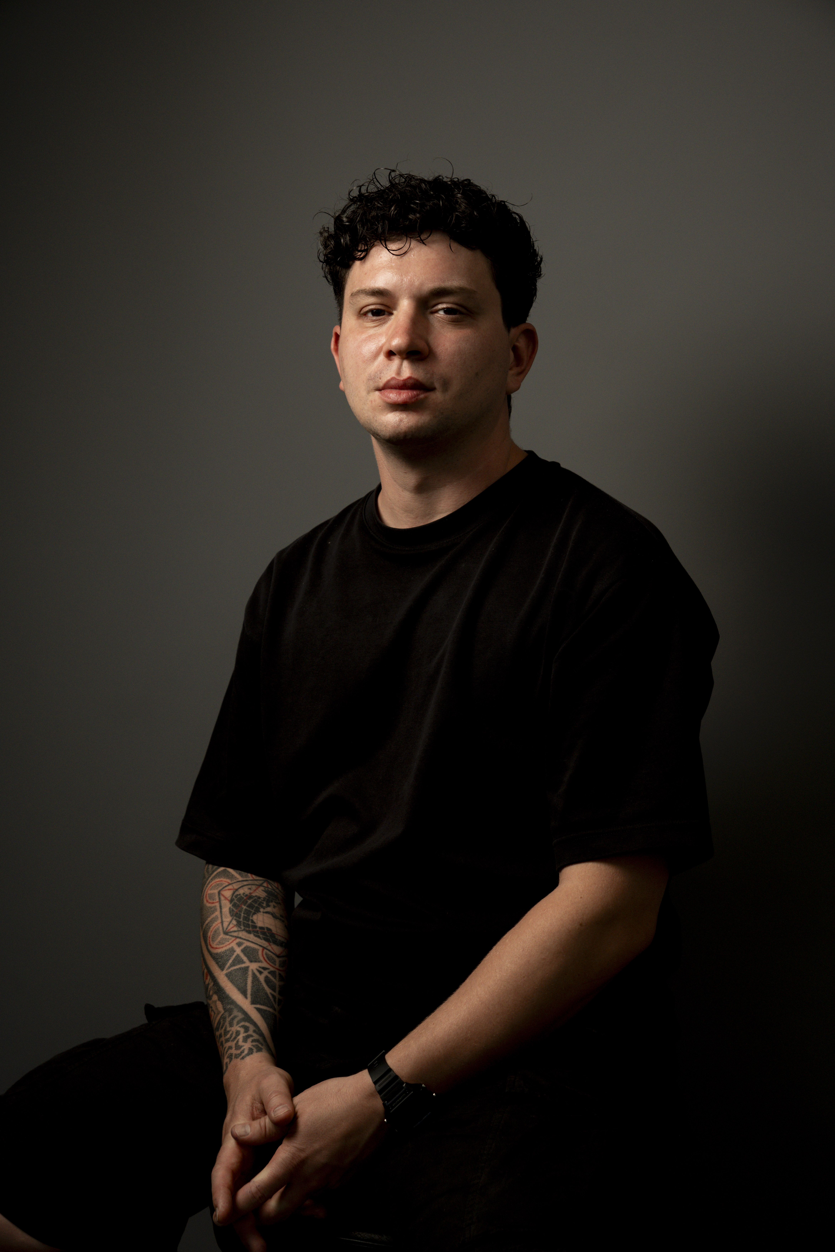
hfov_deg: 22.2
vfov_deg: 32.8
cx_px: 418
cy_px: 626
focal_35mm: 61
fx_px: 2129
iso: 800
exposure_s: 1/100
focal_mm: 61.2
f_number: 6.3
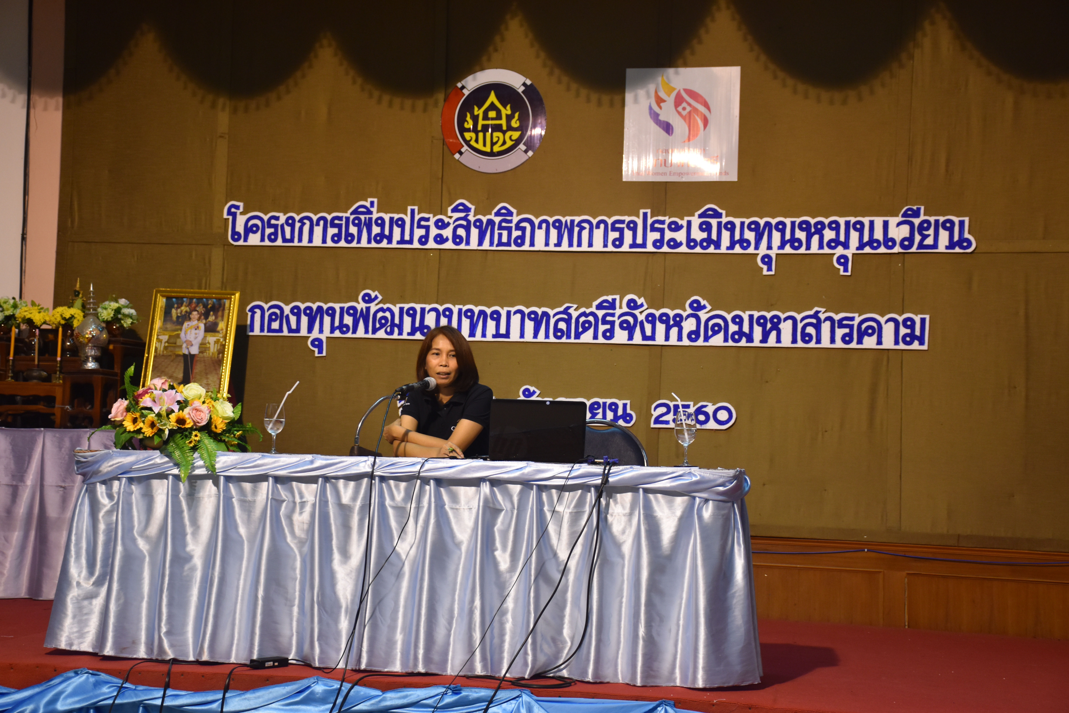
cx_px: 534
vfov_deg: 25.8
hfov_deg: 37.9
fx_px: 1559
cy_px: 356
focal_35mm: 52
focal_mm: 35
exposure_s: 1/60
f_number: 4.2
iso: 900
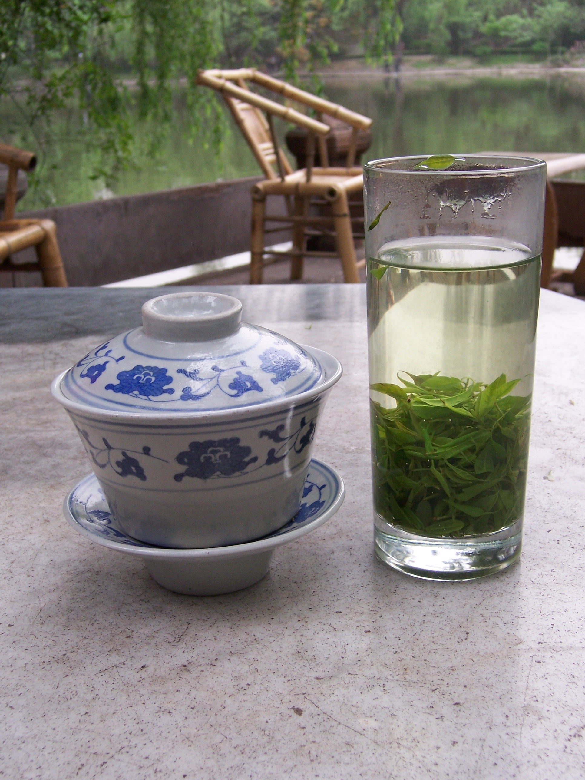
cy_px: 390
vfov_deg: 38.9
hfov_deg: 29.7
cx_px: 292
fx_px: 1104
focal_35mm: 49
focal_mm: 8.2
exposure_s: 1/45
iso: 140
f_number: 4
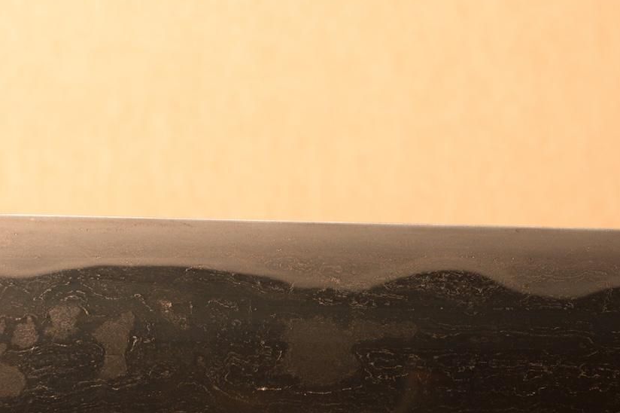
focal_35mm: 158
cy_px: 247
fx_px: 2719
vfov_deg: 8.7
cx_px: 333
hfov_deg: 13.0
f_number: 11
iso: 400
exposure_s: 1/2
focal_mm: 62
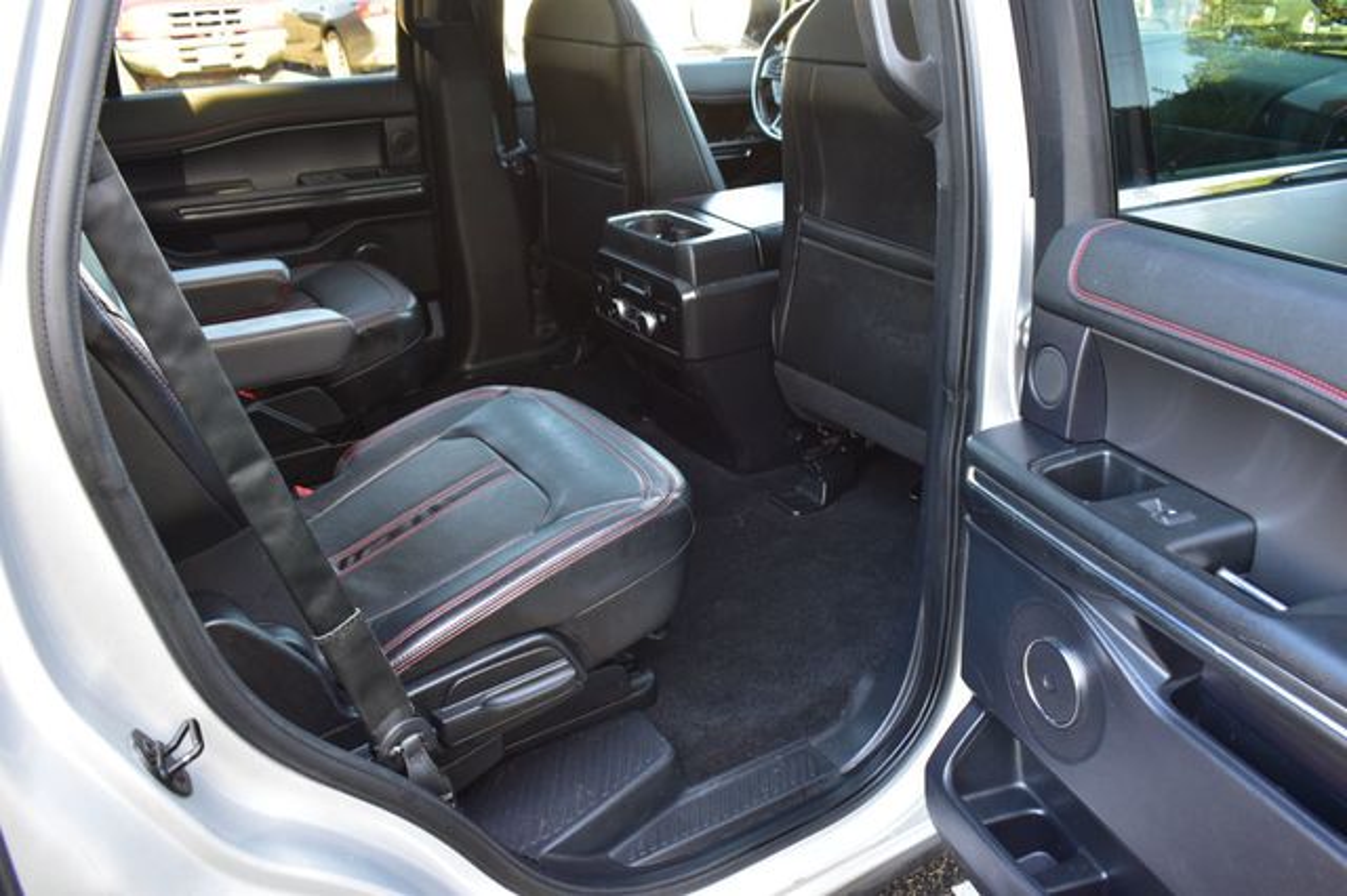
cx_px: 674
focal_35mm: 30
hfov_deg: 62.0
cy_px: 448
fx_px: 1122
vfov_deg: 43.6
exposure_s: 1/15
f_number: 6.3
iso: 400
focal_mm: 20
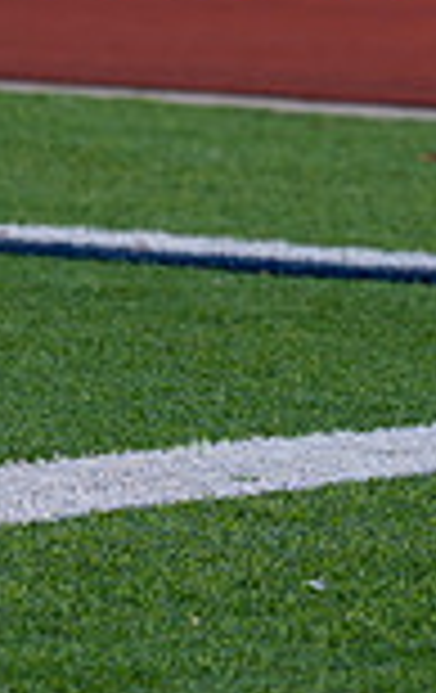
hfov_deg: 1.7
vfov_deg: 2.8
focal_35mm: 756
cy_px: -226
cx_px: -434
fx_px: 14293
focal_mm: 122
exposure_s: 1/1600
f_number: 2.8
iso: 400
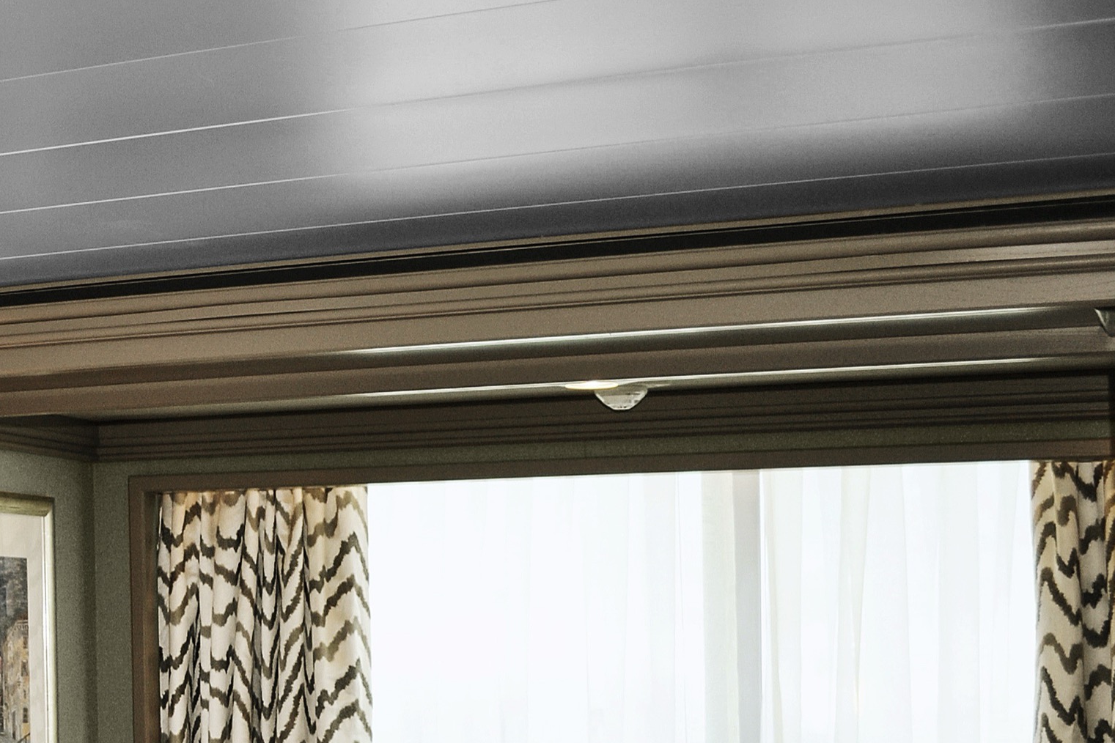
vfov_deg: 18.6
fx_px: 2199
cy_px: 776
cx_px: -341
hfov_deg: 24.7
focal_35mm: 71
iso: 160
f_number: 4
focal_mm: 18
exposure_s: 1/125
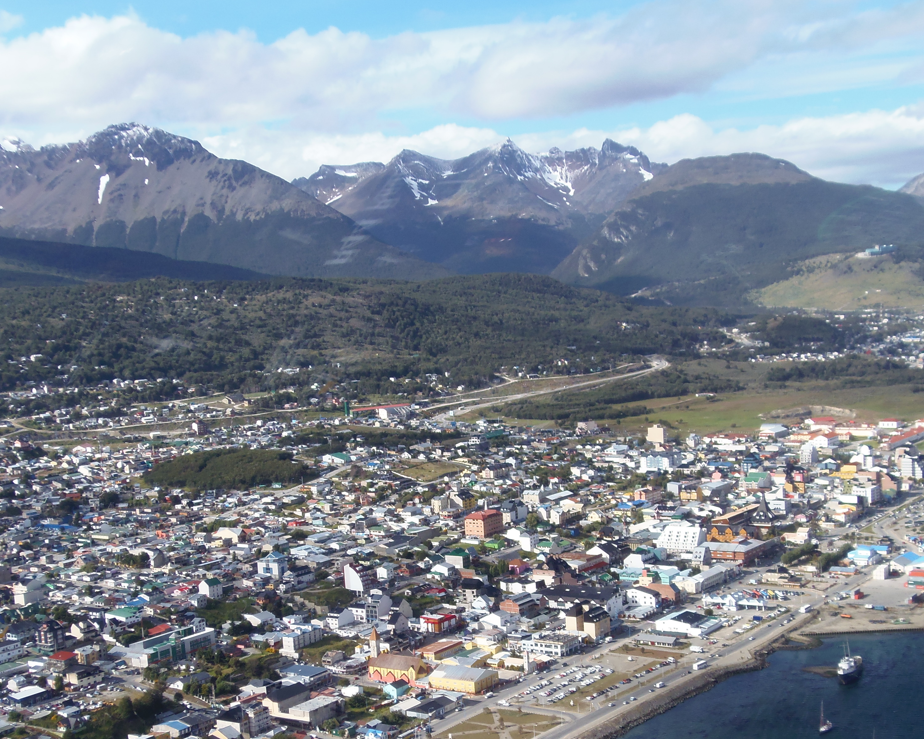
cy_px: 488
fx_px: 1367
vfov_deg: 30.1
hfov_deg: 37.3
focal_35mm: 50
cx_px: 473
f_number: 3.4
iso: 64
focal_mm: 6.5
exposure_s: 1/640
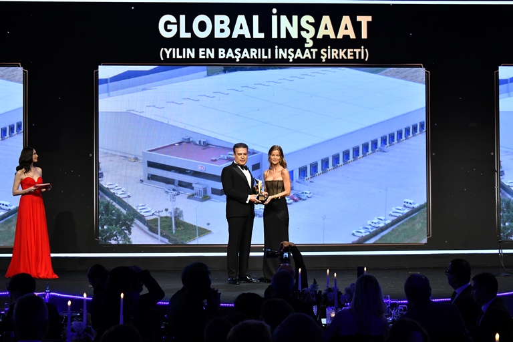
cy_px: 171
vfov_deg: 16.7
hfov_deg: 24.8
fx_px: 1168
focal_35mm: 82
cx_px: 256
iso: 1600
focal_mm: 82
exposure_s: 1/160
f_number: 7.1
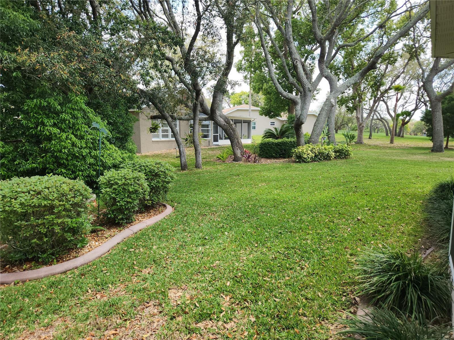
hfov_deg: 73.9
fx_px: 302
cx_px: 227
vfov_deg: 58.9
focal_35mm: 23
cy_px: 170
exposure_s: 1/330
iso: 20
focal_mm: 5.4
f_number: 1.8
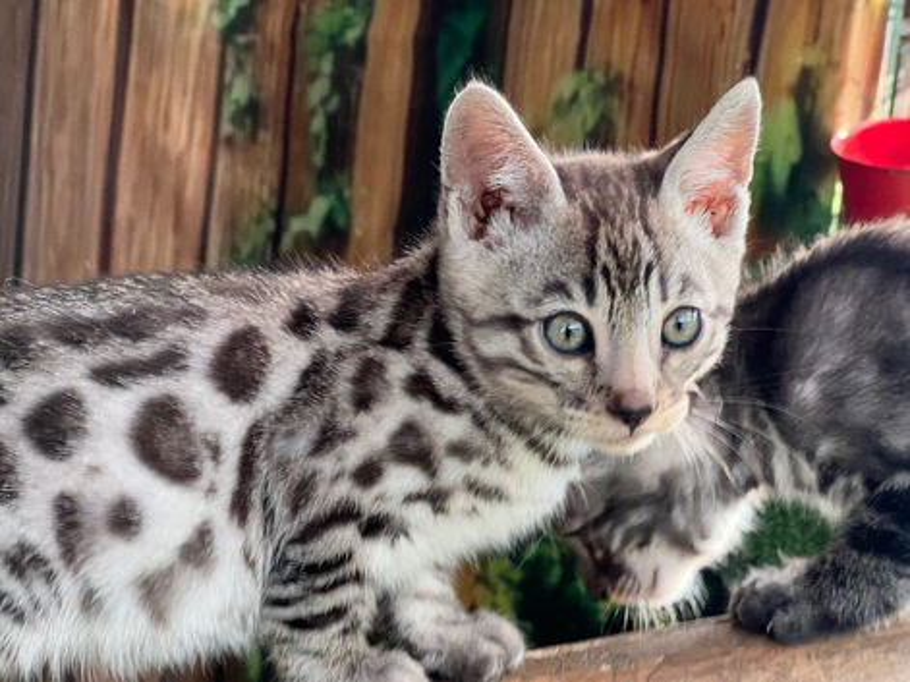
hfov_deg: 25.3
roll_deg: -7.8
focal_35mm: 77
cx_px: 455
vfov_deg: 19.1
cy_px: 341
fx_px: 2024
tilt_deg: -11.9
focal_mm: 9
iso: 250
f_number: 2.8
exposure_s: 1/94
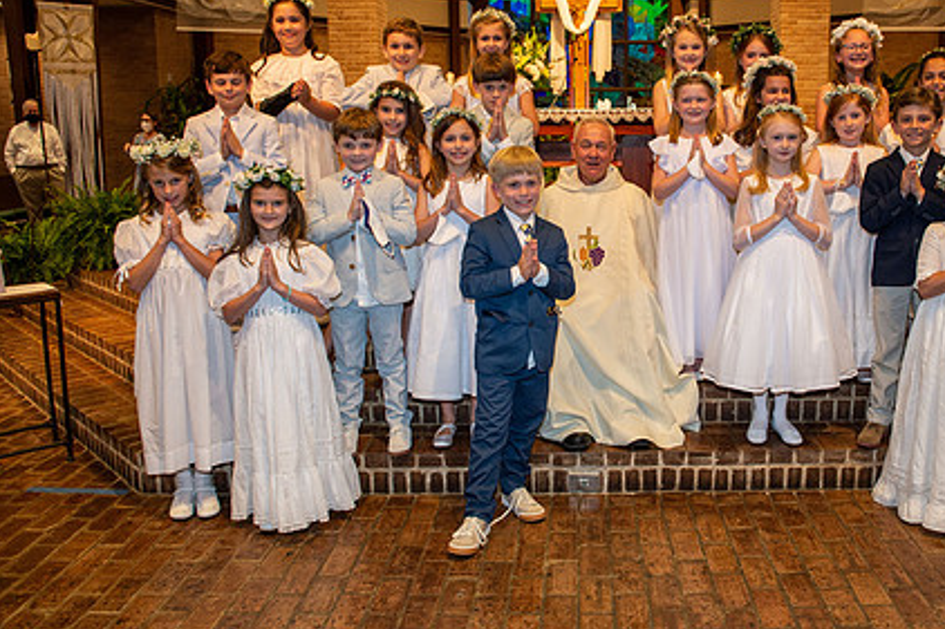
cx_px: 605
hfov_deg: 56.4
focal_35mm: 33
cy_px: 262
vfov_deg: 39.8
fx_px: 866
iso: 1600
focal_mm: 24
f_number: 4.5
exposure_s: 1/125
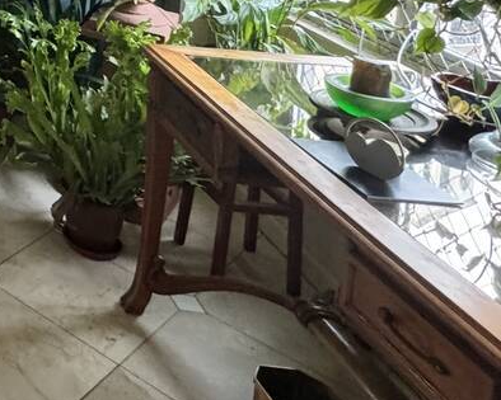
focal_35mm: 50
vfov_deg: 25.2
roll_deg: -1.1
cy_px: -147
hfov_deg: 24.8
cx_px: -313
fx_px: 741
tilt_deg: -6.0
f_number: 2.2
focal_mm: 2.22
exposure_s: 1/63
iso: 320
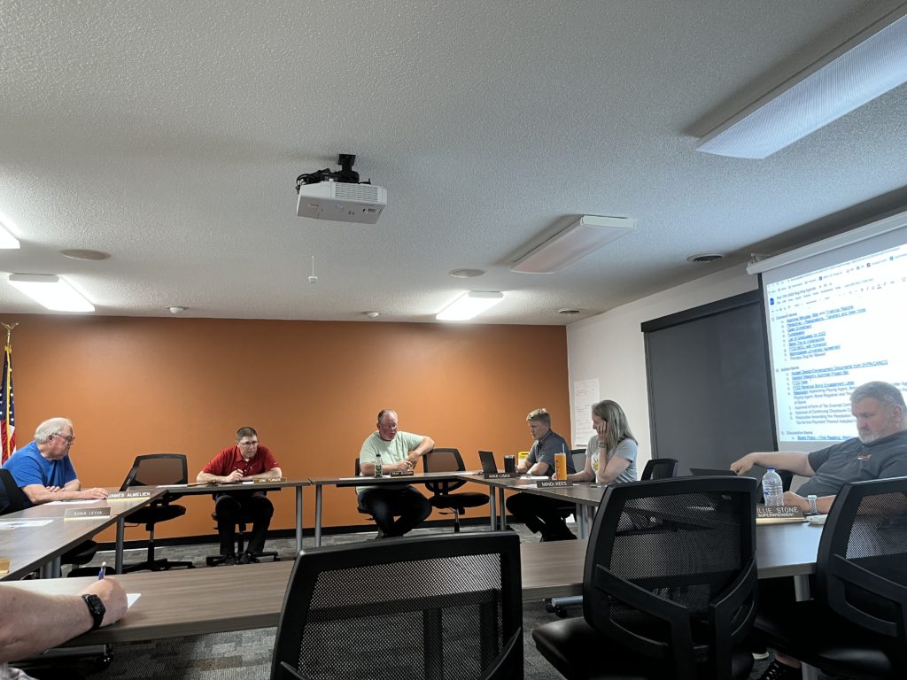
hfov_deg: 67.3
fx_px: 681
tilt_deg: +8.8
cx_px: 454
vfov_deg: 53.1
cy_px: 340
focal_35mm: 26
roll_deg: +1.6
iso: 160
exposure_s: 1/60
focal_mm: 5.1
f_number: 1.6
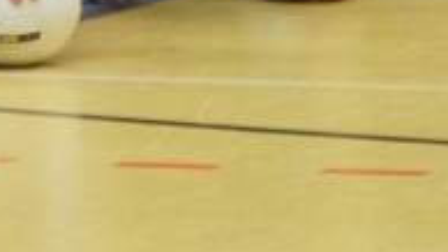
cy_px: -234
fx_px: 11520
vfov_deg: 1.3
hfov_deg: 2.2
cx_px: 9
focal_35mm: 970
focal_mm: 150
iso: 1600
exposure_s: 1/40
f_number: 6.3
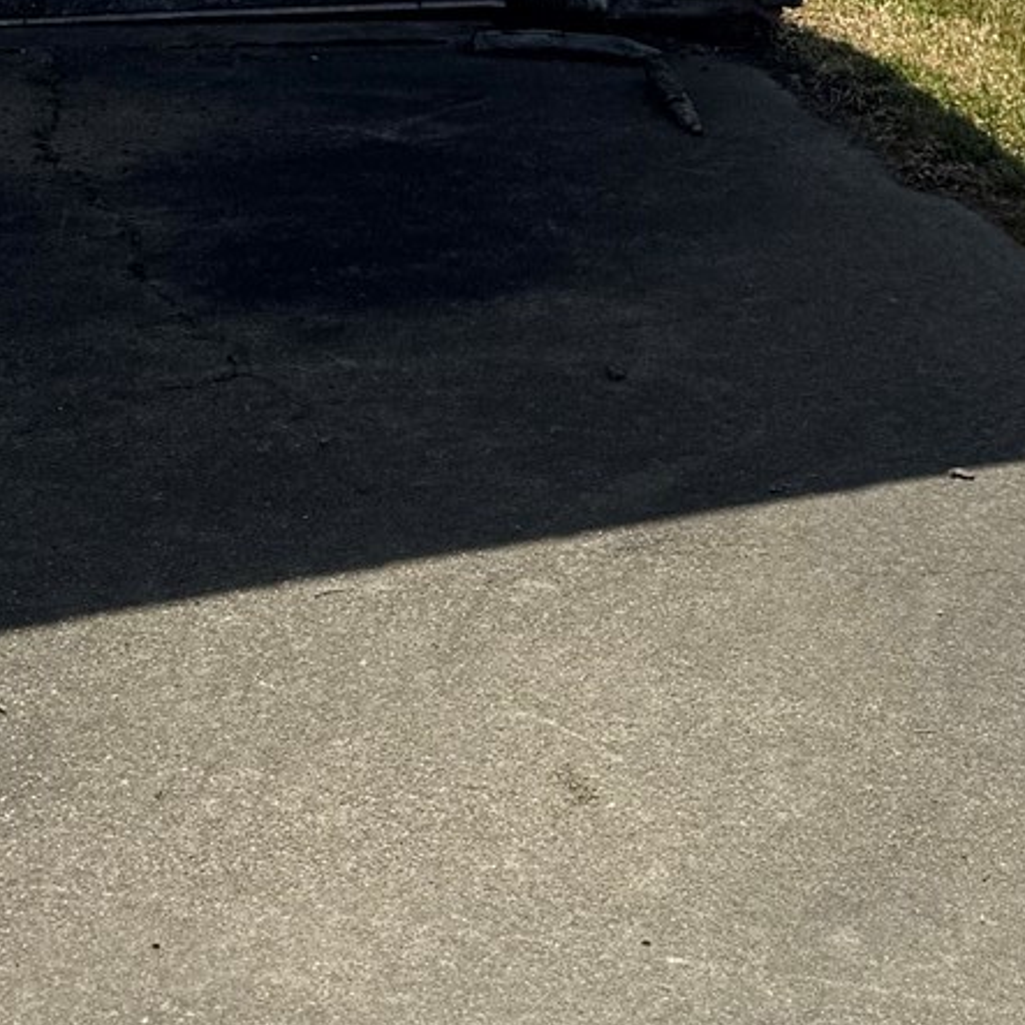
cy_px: -974
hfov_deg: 17.6
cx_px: 199
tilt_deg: +0.0
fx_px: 3283
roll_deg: -0.1
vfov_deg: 14.8
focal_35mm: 98
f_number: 1.78
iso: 80
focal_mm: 6.76
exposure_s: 1/7937
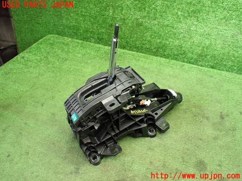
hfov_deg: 60.0
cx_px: 121
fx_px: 210
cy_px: 90
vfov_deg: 46.8
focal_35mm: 30
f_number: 2.3
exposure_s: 1/60
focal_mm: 5.4
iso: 800
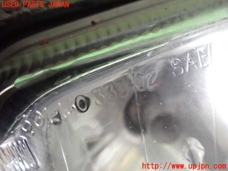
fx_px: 198
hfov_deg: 60.0
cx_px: 114
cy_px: 86
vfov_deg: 46.8
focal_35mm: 30
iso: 800
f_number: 2.3
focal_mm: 5.4
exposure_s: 1/60
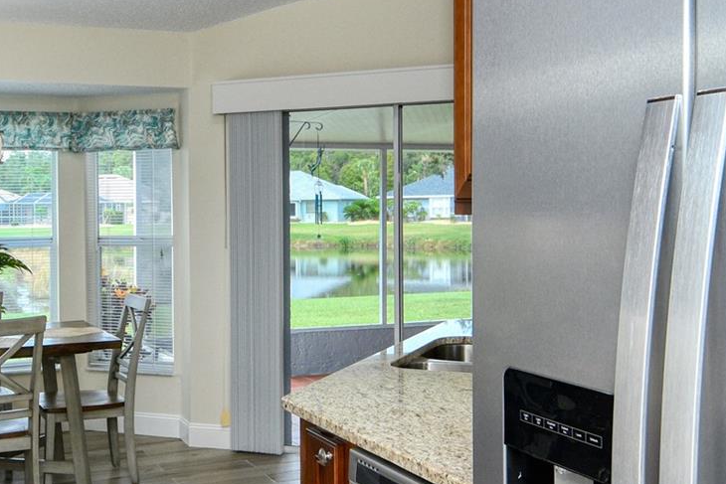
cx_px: 295
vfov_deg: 29.3
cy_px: 233
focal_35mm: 46
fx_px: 928
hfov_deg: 42.6
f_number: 9
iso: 640
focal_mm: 14
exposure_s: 1/250
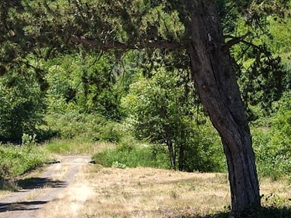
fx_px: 857
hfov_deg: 19.0
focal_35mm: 102
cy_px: 182
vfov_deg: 14.4
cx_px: 245
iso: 100
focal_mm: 4.5
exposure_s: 1/500
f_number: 2.8
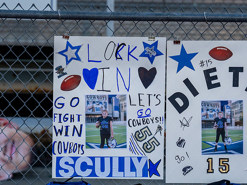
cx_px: 95
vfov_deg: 7.3
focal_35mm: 204
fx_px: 1456
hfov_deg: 9.7
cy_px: 126
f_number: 2.8
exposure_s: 1/1250
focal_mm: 120
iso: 1000
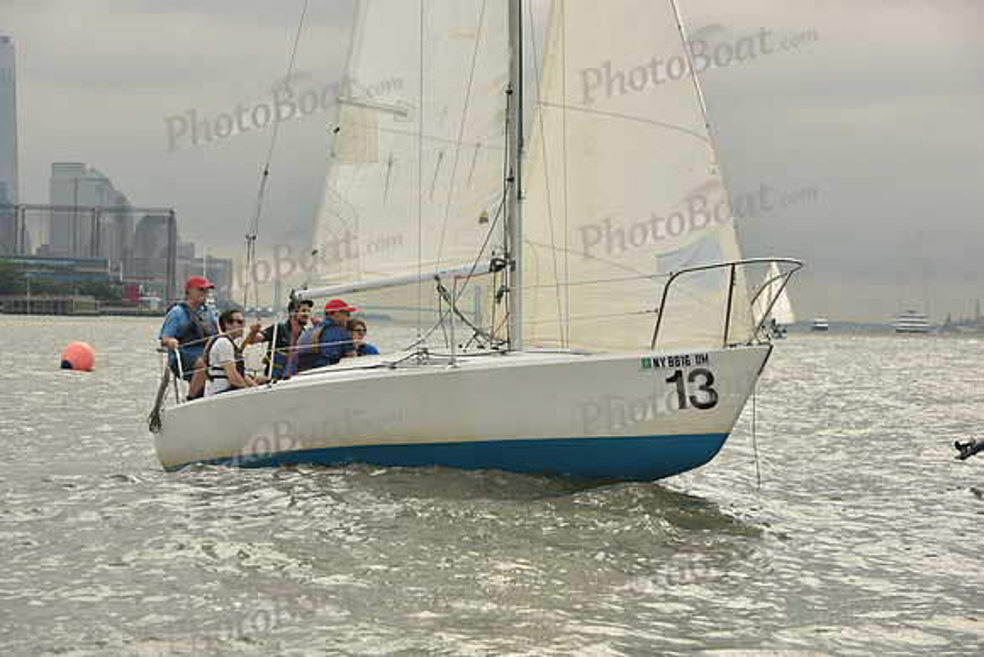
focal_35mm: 116
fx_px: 3171
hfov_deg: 17.6
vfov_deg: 11.8
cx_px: 492
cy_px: 328
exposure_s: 1/1250
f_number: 8
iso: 320
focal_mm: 116
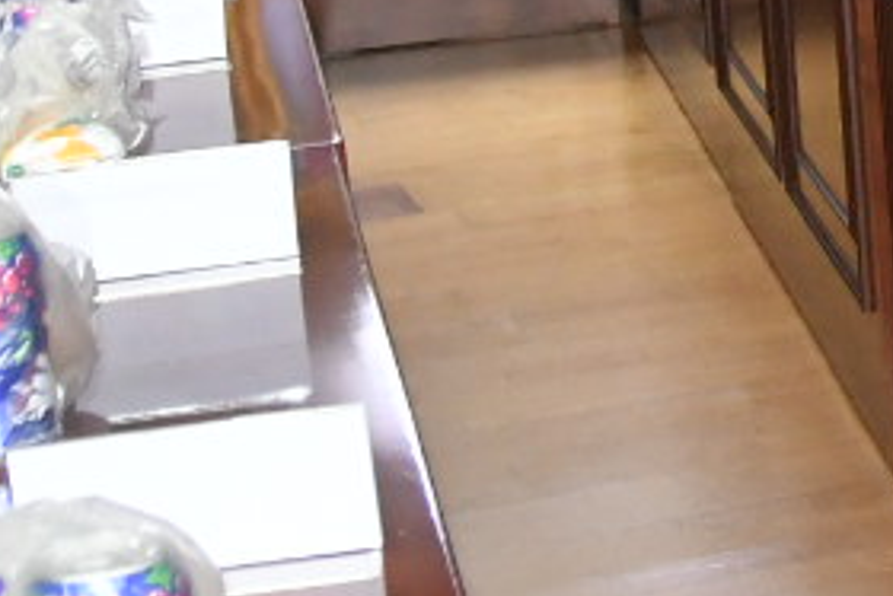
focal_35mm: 156
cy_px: -739
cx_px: 1681
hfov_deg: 12.0
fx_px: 3871
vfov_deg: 8.2
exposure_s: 1/125
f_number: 4
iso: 1800
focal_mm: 18
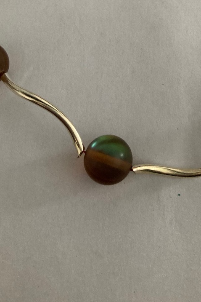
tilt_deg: -72.9
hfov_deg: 25.8
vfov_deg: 36.1
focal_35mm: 52
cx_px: 138
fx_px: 435
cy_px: 35
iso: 320
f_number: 1.8
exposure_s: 1/51
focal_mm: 3.99
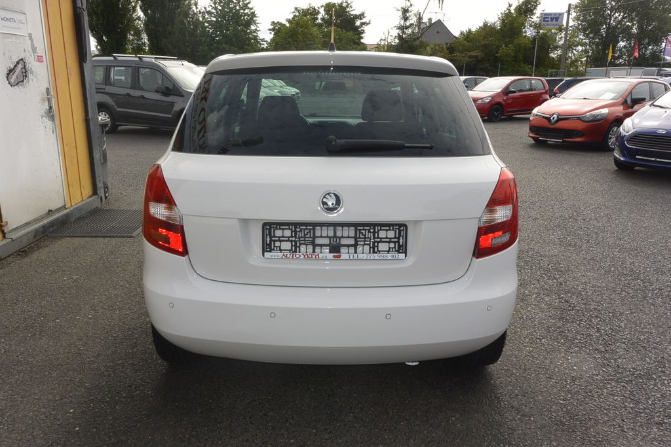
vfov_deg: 47.9
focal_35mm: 27
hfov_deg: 67.4
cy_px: 224
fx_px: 503
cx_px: 336
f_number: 9
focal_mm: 10
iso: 160
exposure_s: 1/250
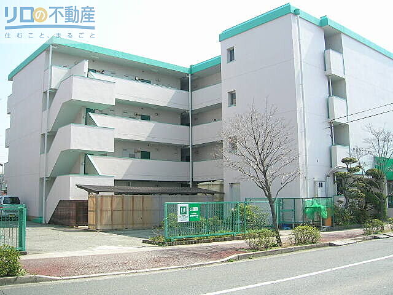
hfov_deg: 52.6
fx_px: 397
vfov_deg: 40.7
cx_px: 196
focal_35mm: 35
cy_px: 148
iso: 71
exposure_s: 1/271
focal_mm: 5.4
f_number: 4.8
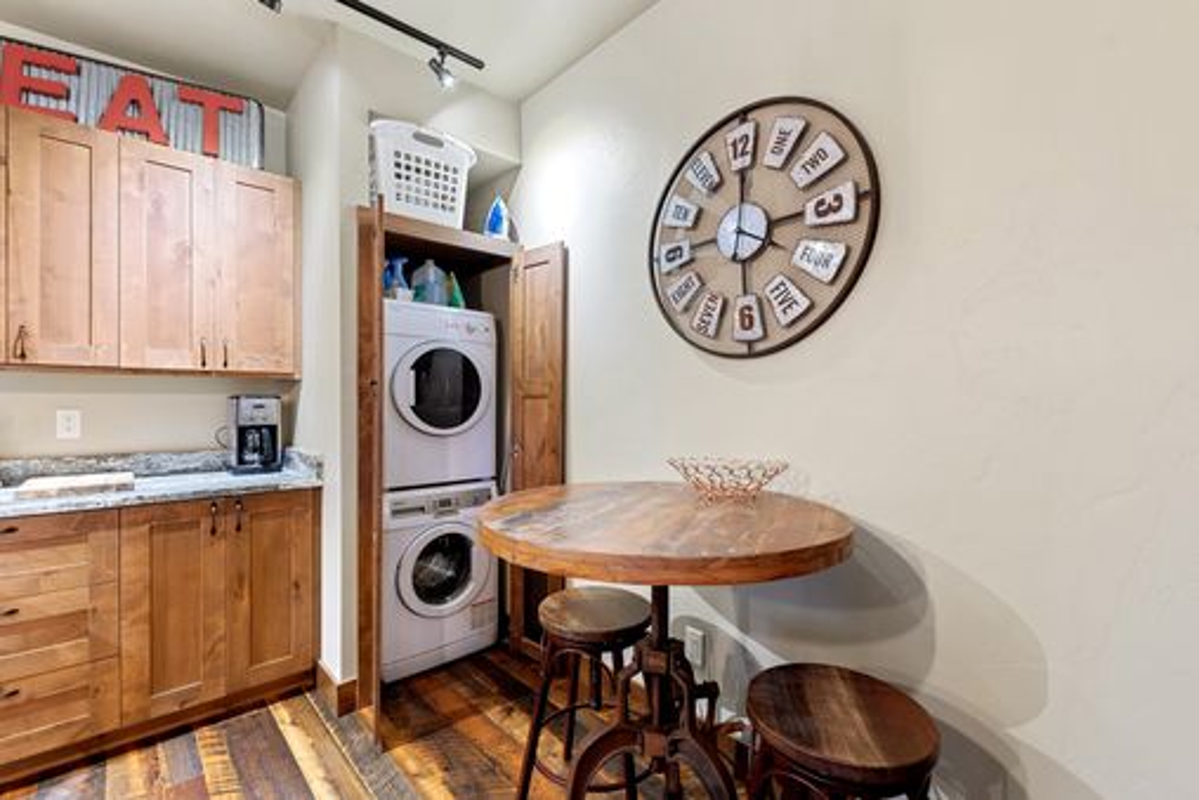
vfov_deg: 77.4
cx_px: 600
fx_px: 500
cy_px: 400
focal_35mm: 15
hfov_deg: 100.4
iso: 200
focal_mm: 10
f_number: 6.3
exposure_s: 2
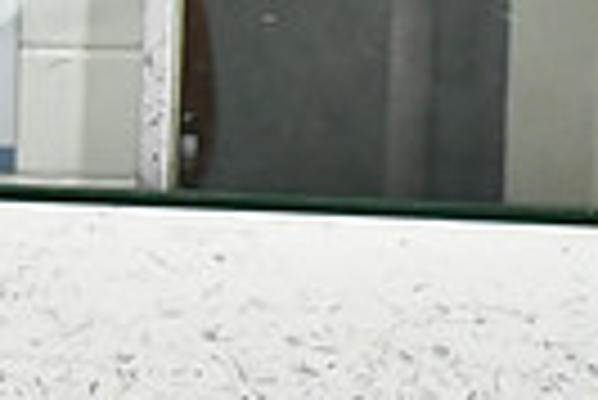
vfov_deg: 1.1
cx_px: -692
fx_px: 20620
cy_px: 326
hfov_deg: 1.7
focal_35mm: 1240
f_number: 2.8
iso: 5000
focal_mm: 190
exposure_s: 1/1250
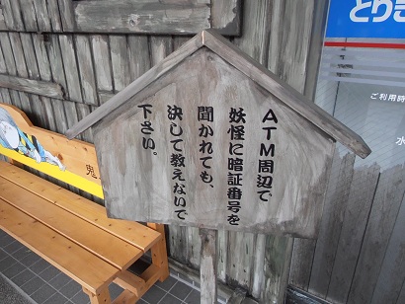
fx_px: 281
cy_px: 152
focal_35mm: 24
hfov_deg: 71.6
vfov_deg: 56.9
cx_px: 202
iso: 250
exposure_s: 1/250
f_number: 3
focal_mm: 4.2
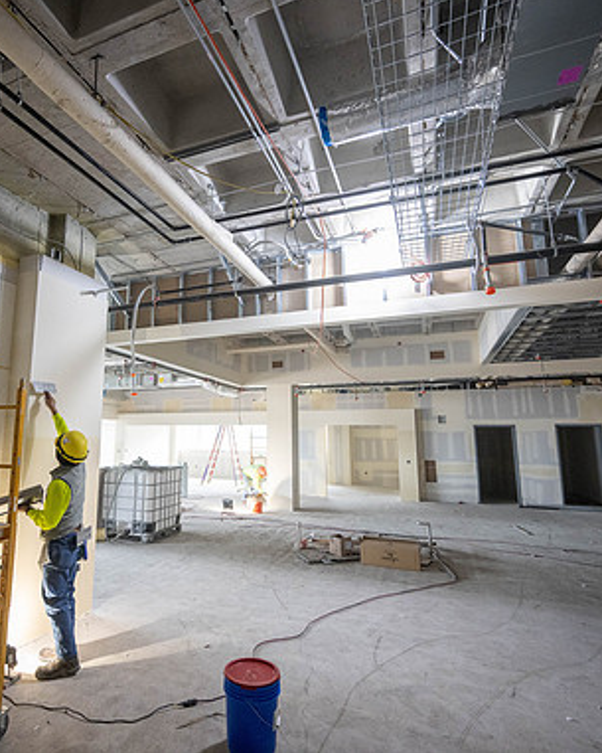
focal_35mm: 20
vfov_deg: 80.4
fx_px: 445
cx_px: 229
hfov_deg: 67.2
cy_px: 373
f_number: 4
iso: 2000
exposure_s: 1/250
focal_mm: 14
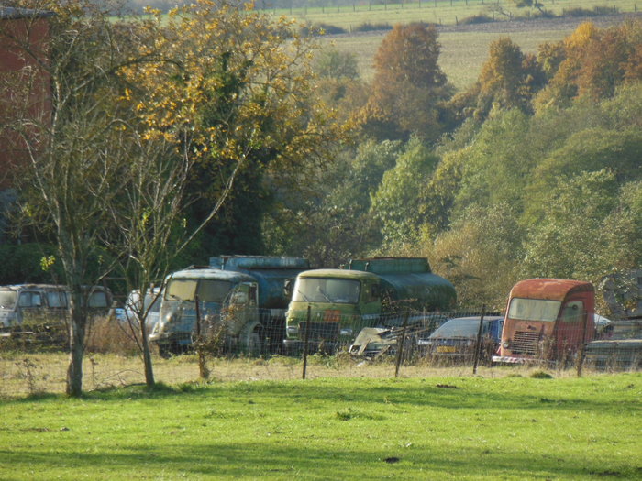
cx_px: 321
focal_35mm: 250
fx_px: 4637
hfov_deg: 7.9
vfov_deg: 5.9
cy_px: 240
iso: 125
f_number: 5.8
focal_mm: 45
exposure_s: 1/200
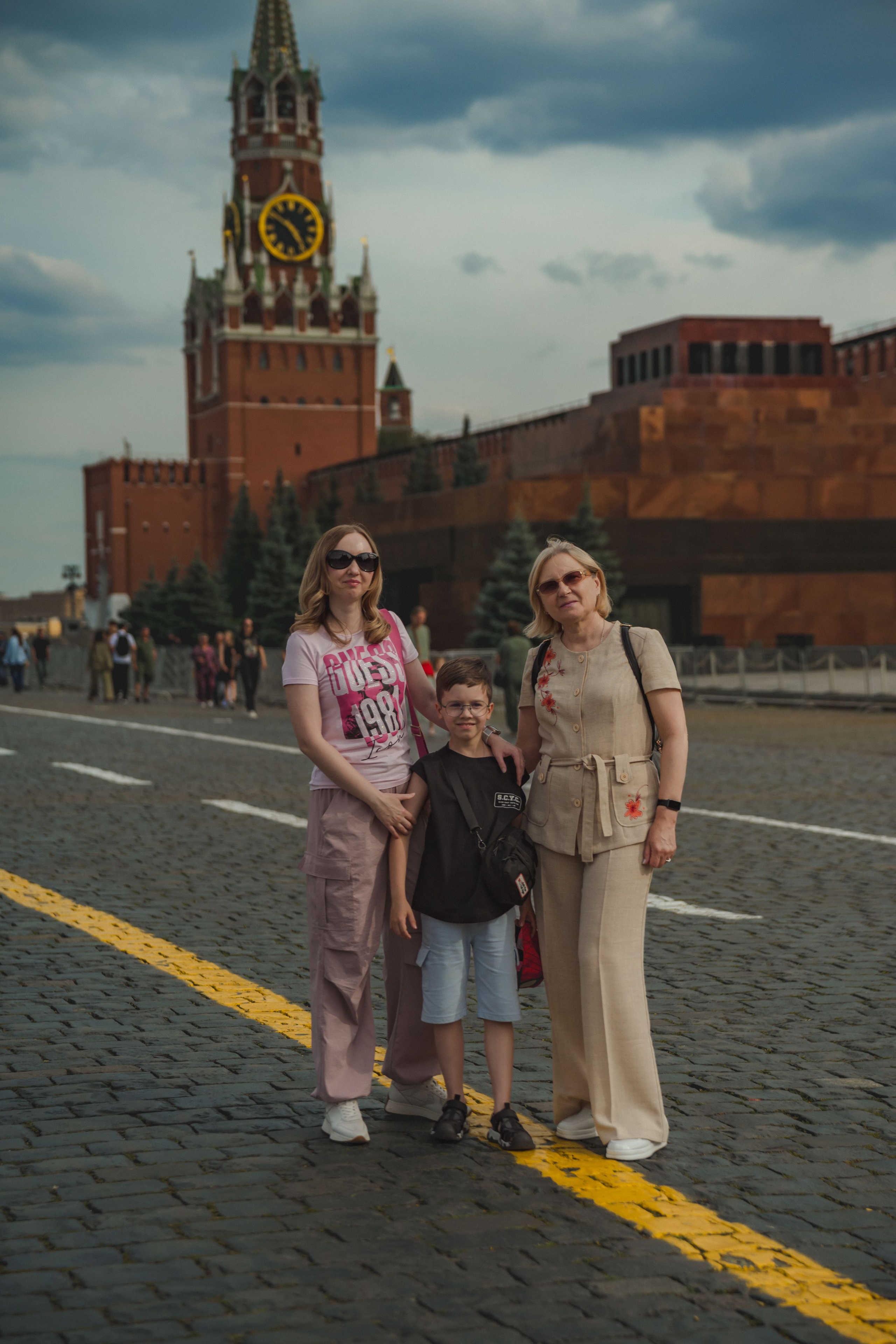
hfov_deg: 19.7
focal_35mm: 69
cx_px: 448
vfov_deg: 29.2
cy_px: 672
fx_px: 2576
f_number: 3.2
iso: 100
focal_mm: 69
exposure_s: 1/2000
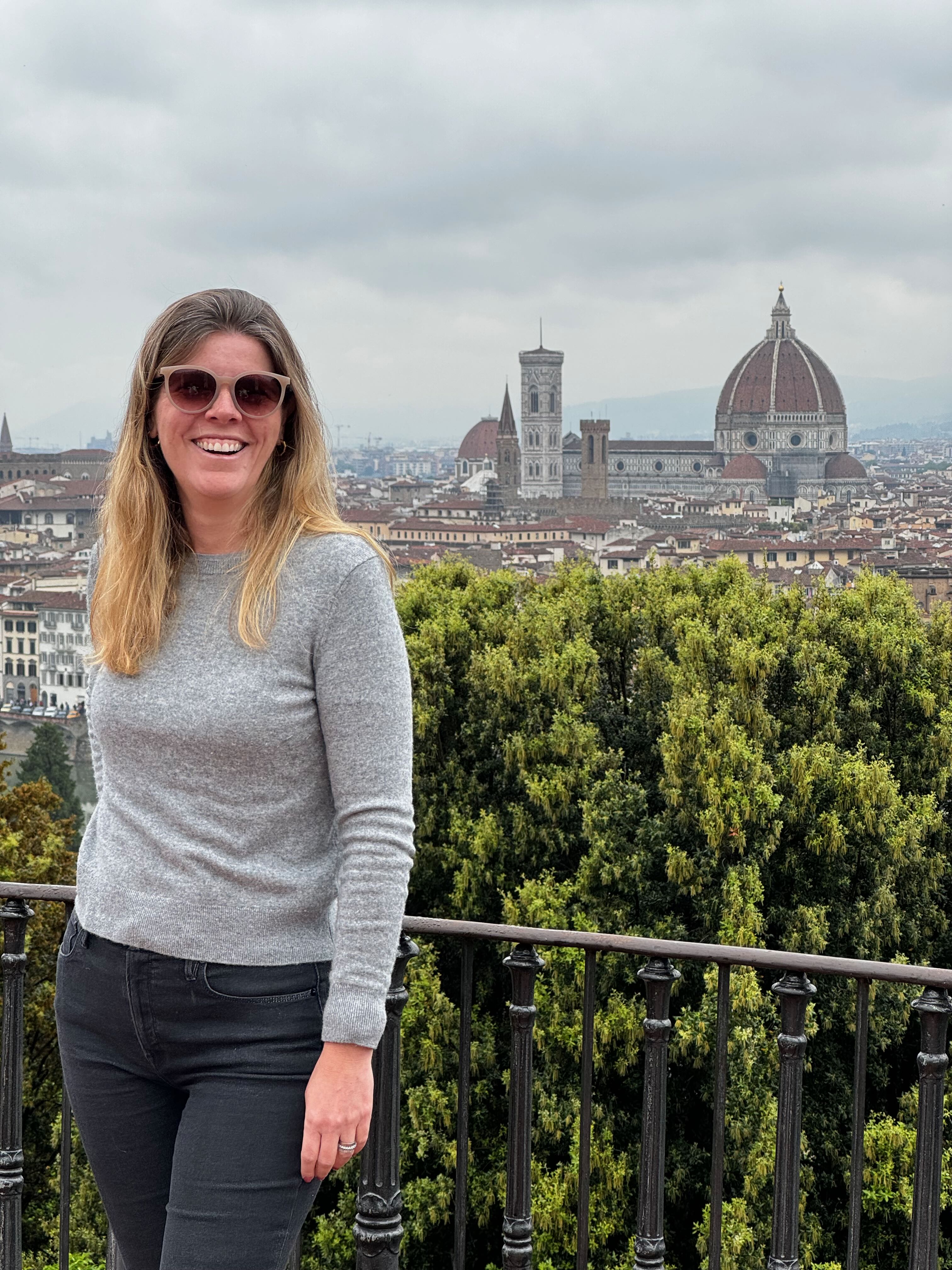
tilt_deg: -3.8
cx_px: 476
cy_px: 635
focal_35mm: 77
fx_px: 2824
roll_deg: +0.6
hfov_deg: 19.1
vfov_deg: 25.3
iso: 25
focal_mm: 9
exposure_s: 1/320
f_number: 2.8
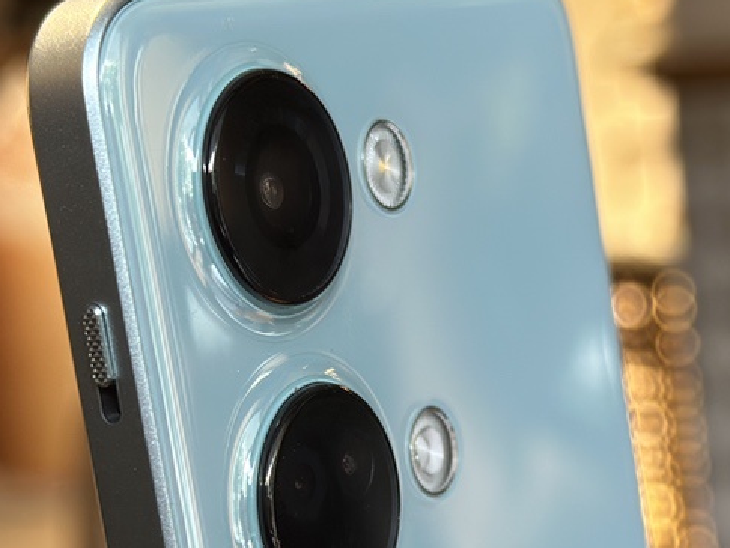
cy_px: 355
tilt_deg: -9.2
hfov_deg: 19.8
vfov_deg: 14.9
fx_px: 2088
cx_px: 409
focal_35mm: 99
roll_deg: +6.9
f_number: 1.78
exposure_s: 1/100
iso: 100
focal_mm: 6.86
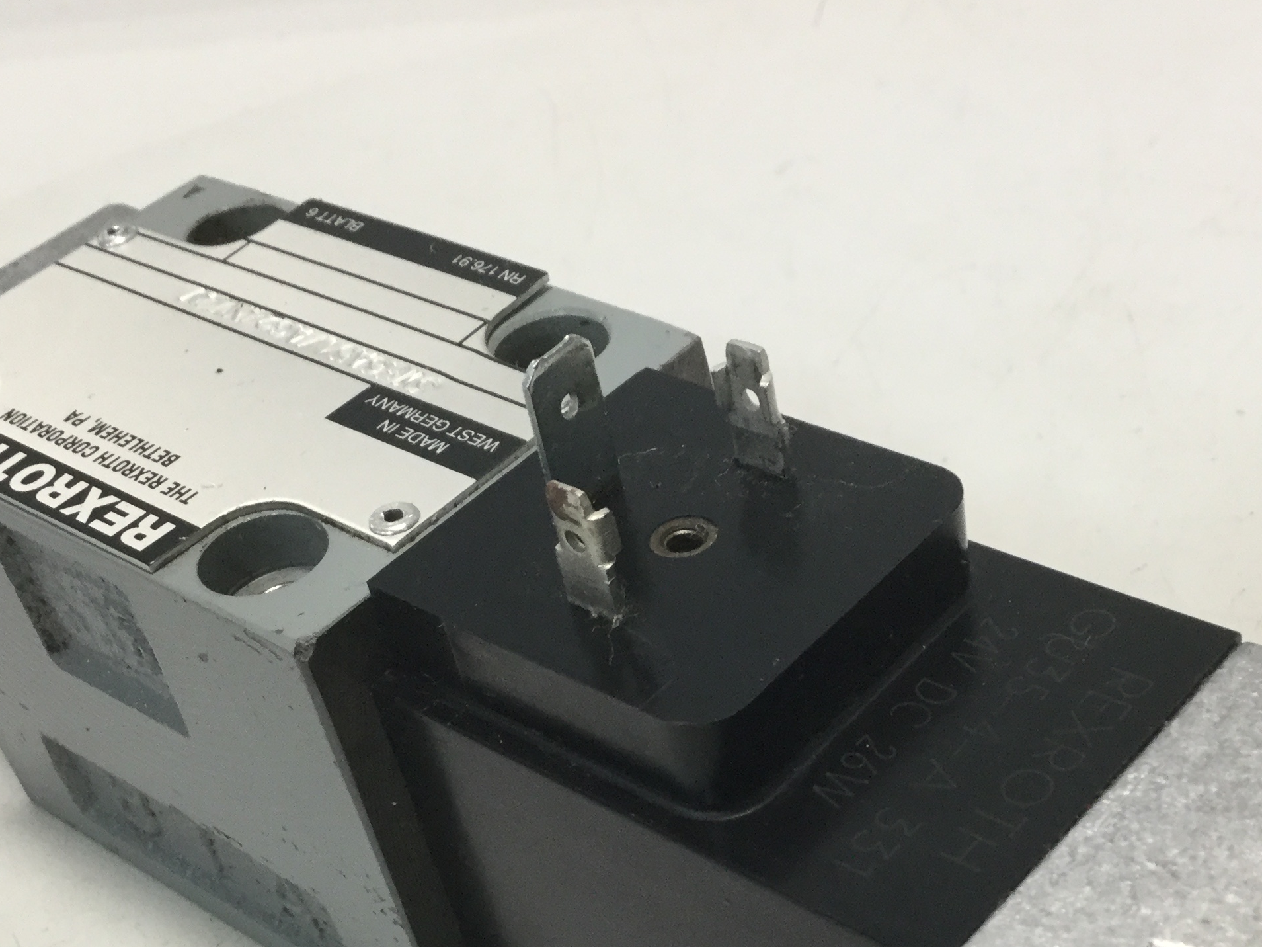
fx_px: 1932
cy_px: 782
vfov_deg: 26.9
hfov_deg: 36.1
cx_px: 723
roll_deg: +10.7
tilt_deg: -44.7
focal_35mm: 53
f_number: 2.4
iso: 64
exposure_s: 1/30
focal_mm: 3.3
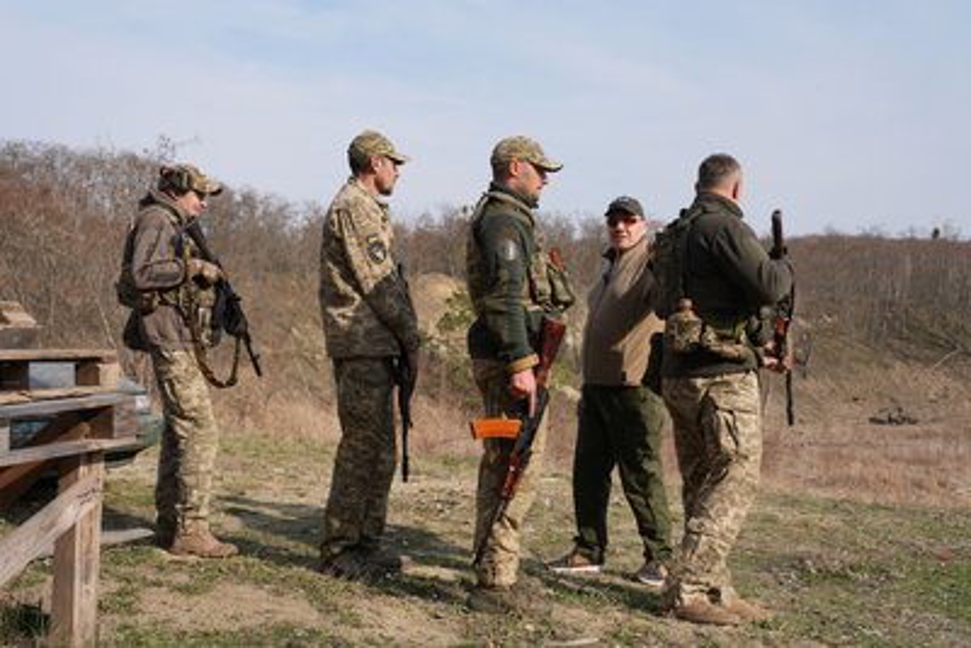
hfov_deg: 48.4
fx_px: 1079
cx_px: 486
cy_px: 324
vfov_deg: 33.4
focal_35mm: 40
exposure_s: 1/60
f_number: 4
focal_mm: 40
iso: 80
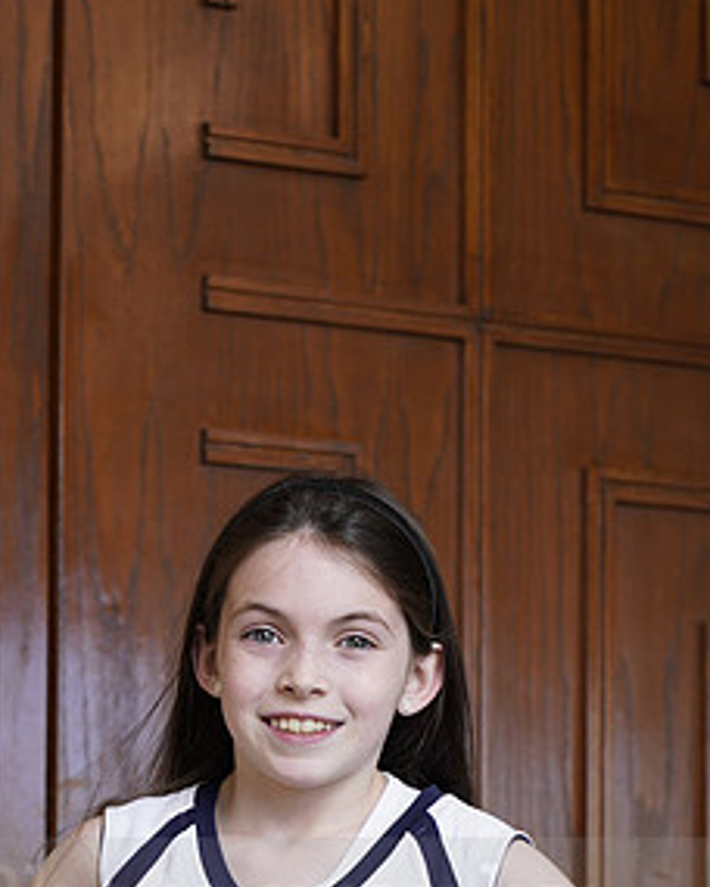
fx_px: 4255
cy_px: 881
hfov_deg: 9.5
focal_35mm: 162
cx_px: 190
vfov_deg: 11.8
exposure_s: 1/125
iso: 200
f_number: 5.6
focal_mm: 85
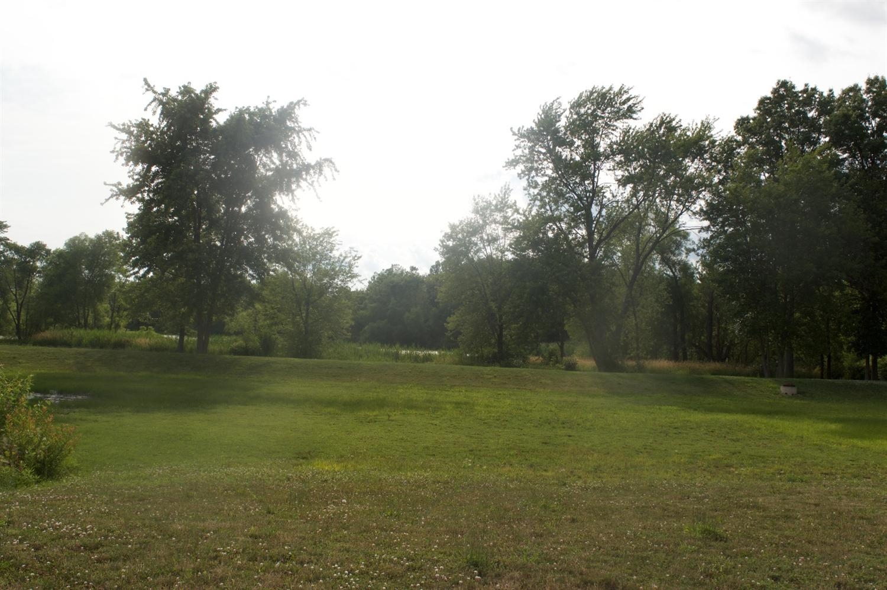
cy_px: 295
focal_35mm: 34
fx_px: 849
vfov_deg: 38.3
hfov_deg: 55.2
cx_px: 444
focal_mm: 23
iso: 100
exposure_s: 1/200
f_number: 10
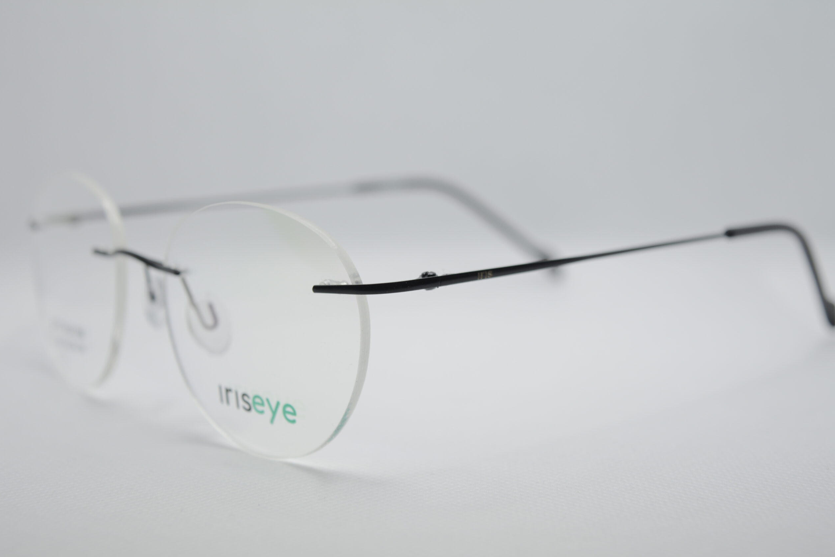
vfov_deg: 19.5
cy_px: 278
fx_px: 1623
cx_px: 417
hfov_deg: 28.8
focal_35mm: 70
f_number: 5.6
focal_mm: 46
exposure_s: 1/125
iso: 280
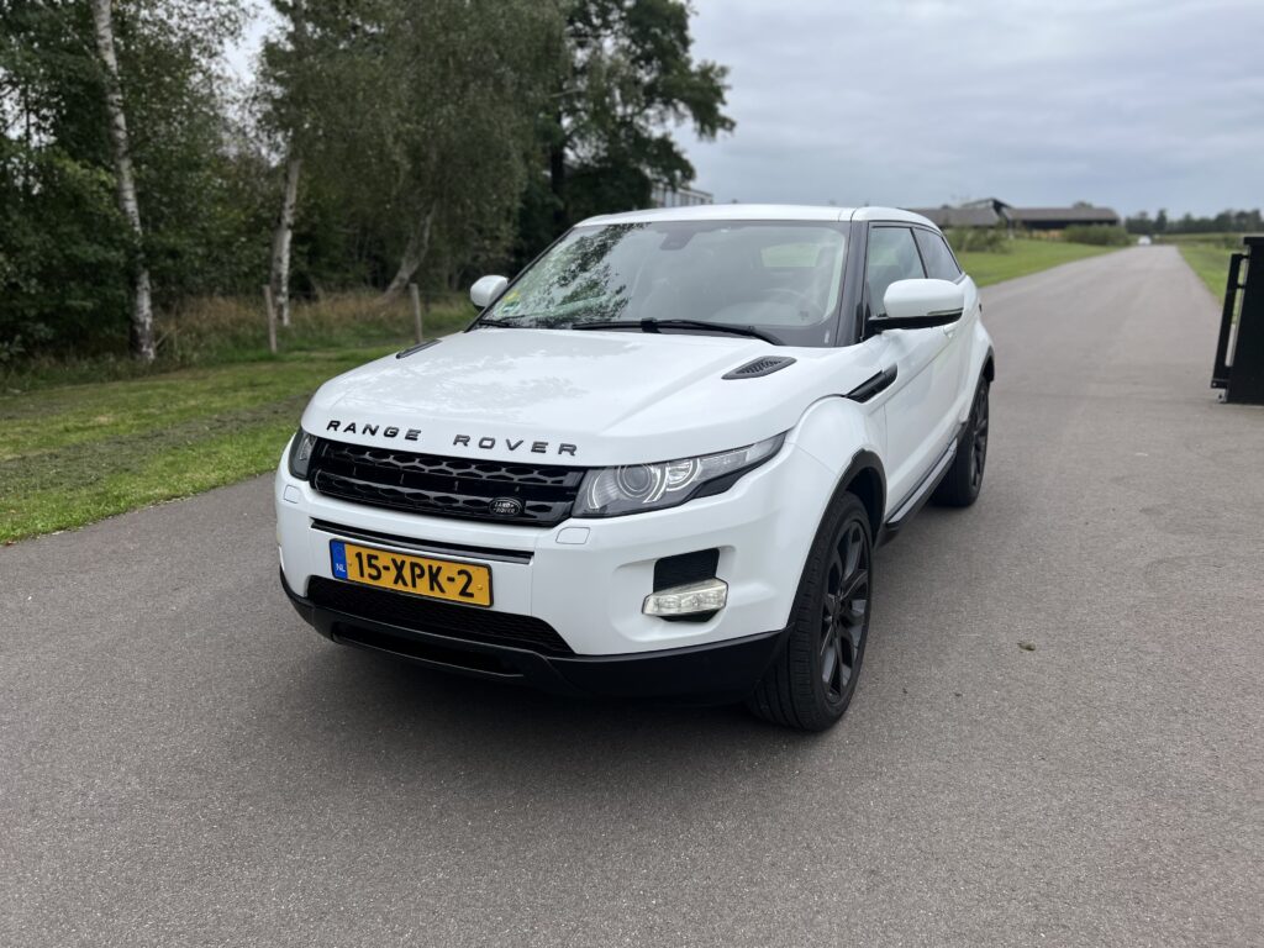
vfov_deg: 53.1
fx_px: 949
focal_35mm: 26
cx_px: 632
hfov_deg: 67.3
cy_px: 474
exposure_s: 1/2695
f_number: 1.5
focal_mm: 5.7
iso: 50
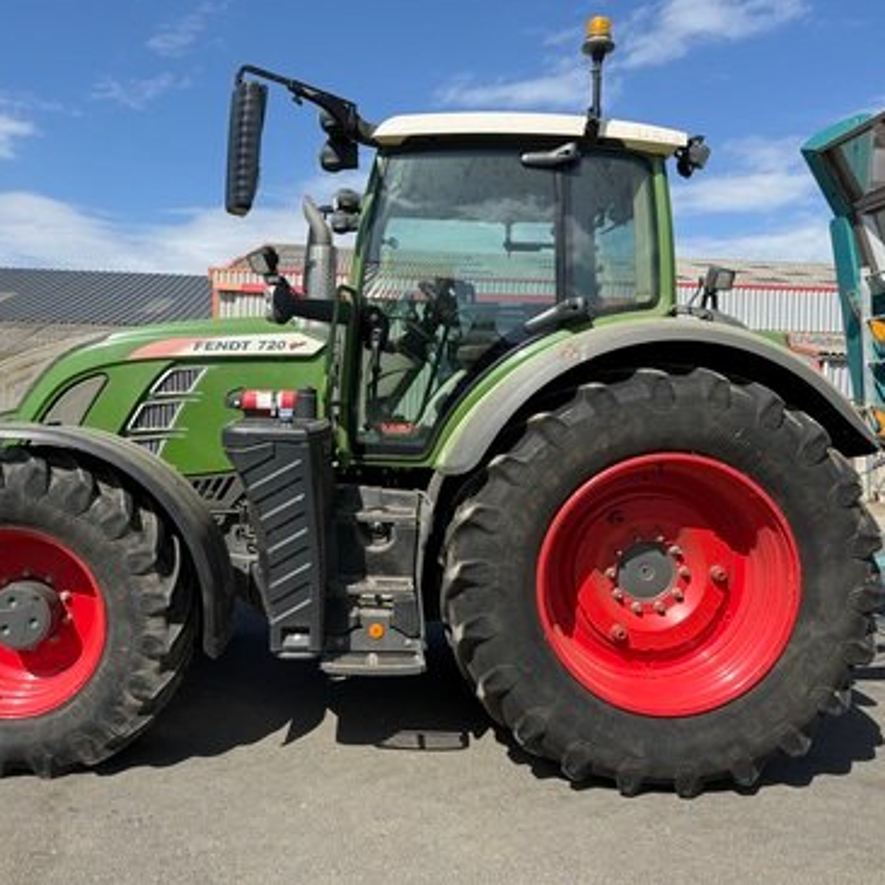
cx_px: 387
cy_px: 436
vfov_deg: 55.6
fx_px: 839
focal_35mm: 29
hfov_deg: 55.5
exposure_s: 1/4167
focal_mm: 6.76
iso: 80
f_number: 1.78
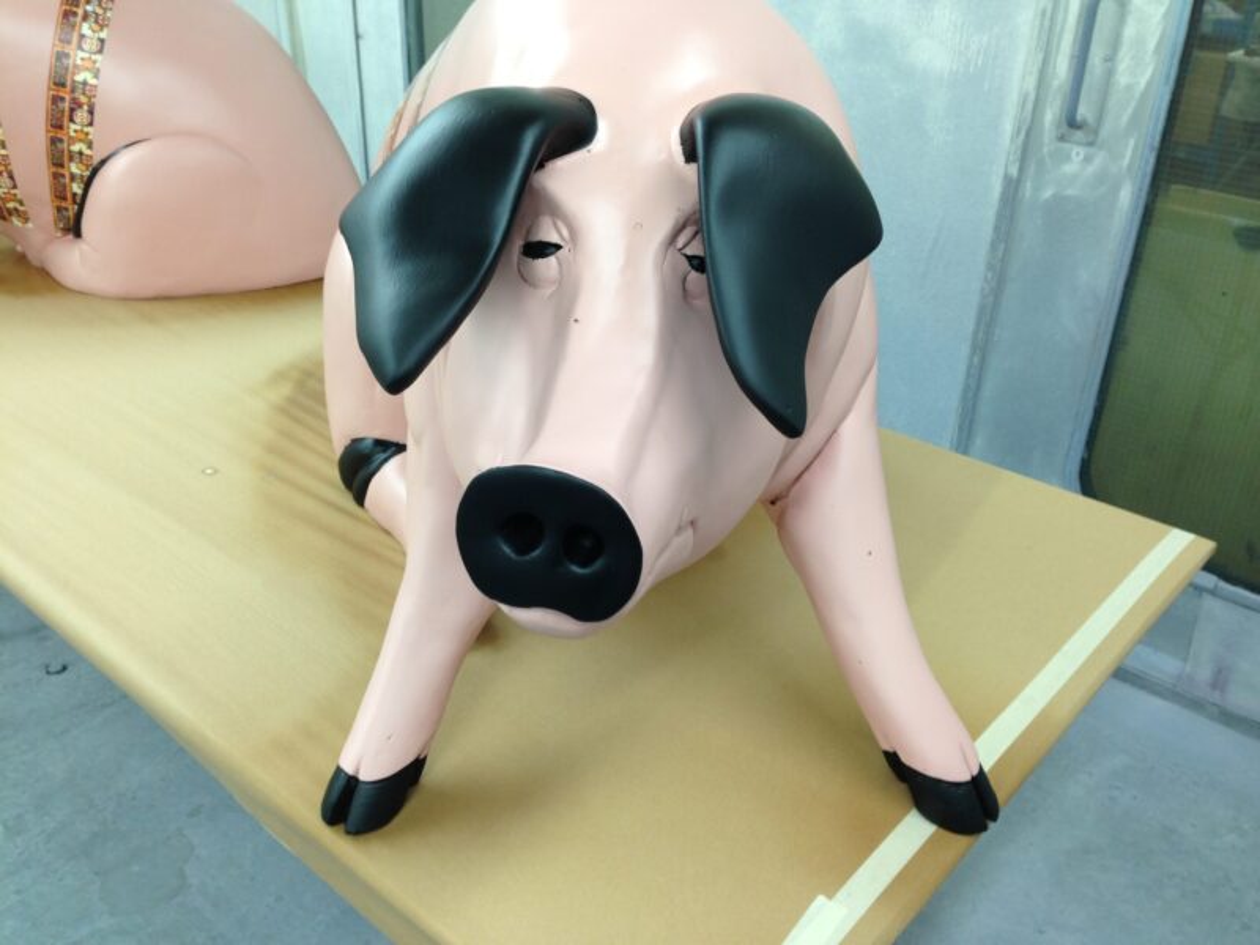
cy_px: 472
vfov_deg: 42.9
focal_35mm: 33
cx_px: 630
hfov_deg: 55.4
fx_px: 1201
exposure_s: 1/20
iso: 50
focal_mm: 4.13
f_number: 2.4
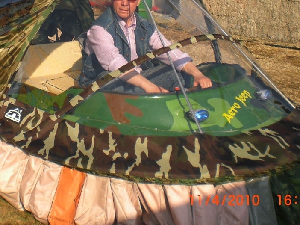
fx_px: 563
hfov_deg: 29.5
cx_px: 90
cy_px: 47
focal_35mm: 65
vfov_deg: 22.3
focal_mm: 6.3
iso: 50
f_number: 4.4
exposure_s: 1/500
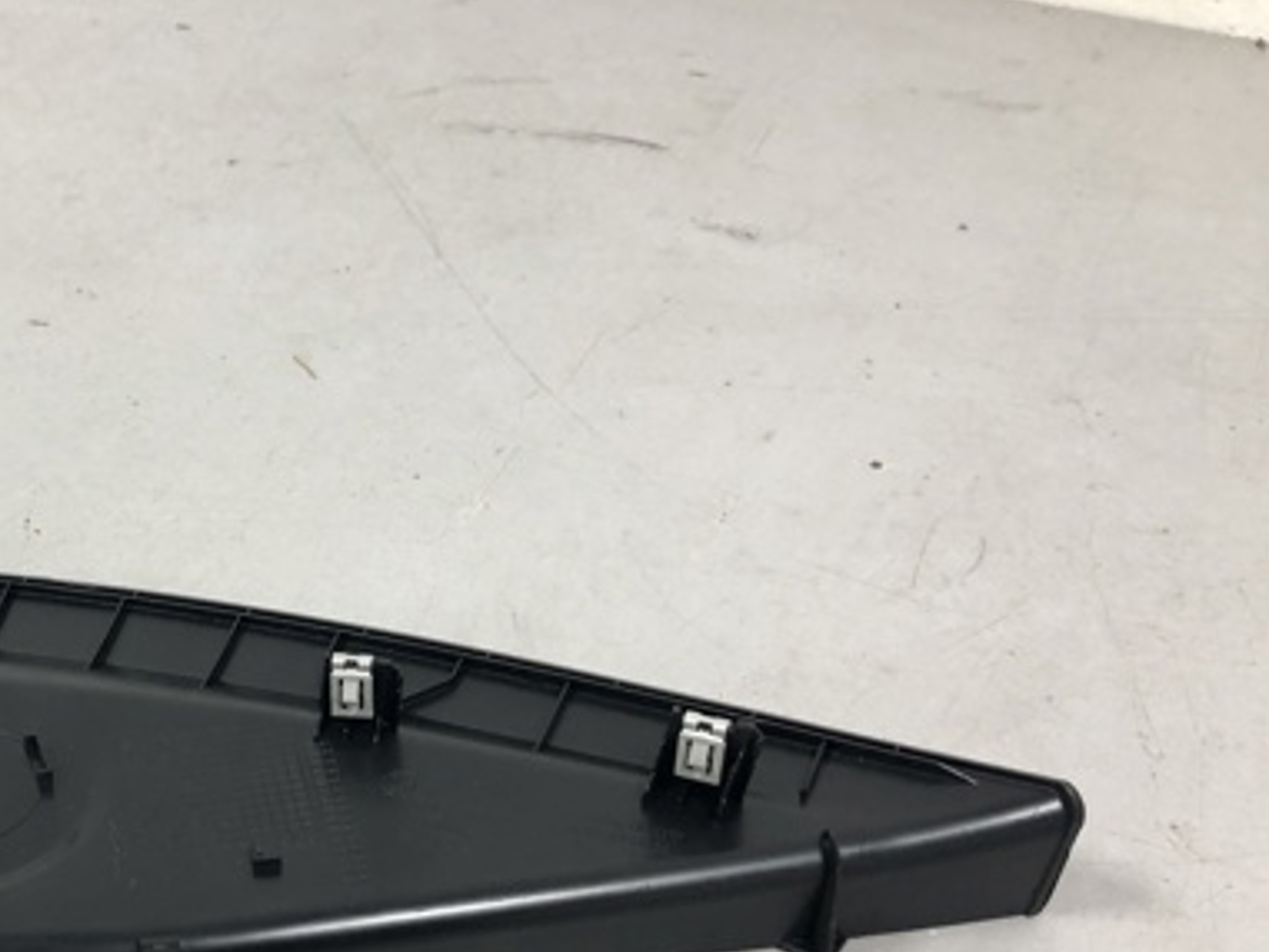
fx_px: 1724
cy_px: 772
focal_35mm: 47
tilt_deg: -47.3
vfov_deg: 30.1
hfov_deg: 38.5
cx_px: 207
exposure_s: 1/25
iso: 32
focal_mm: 4
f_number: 1.8
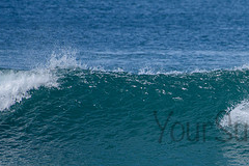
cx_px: 260
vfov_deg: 1.1
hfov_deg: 1.7
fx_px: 8348
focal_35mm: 1207
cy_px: 118
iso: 250
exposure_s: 1/2500
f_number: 6.3
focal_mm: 500
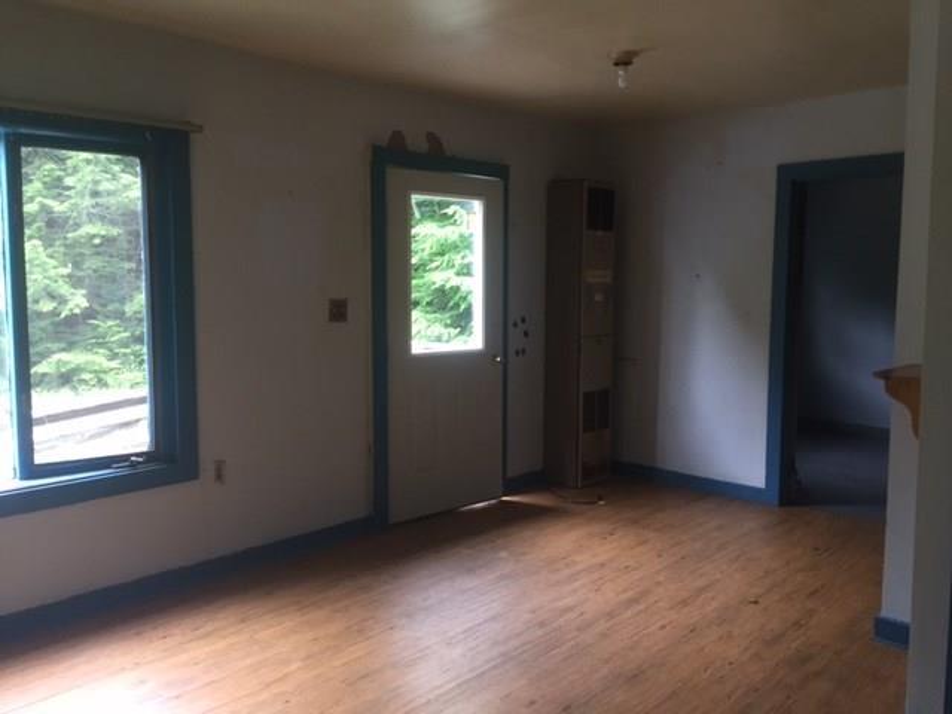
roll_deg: -1.1
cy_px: 357
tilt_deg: -4.3
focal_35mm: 29
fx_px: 798
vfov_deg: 48.2
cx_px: 476
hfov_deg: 61.7
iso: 100
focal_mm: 4.15
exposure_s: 1/30
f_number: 2.2
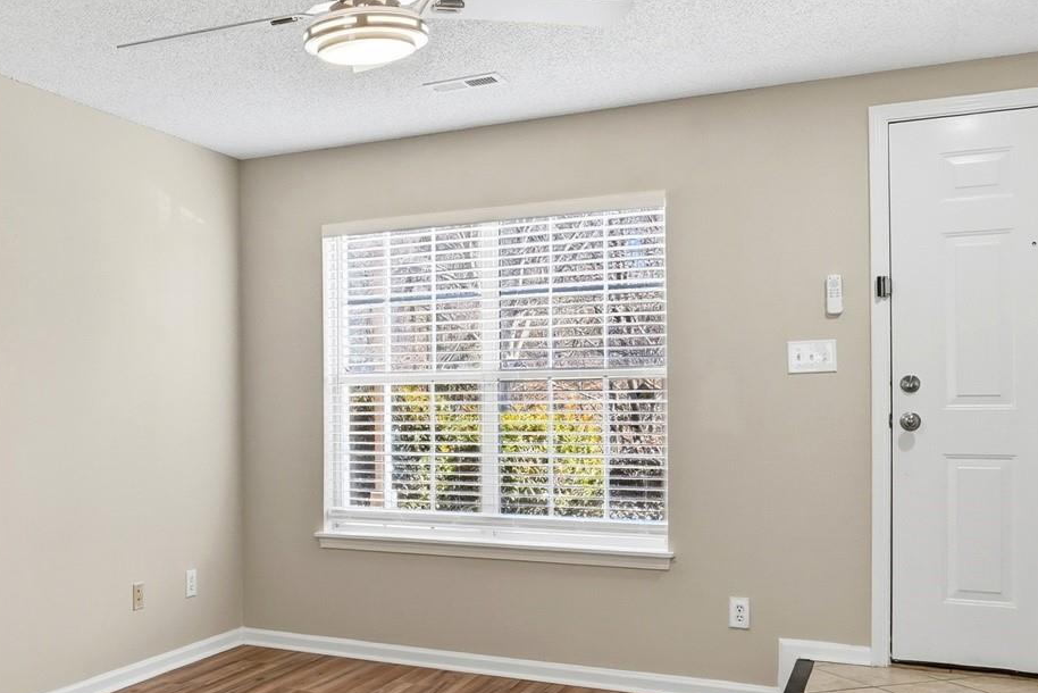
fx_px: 1009
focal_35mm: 35
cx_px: 246
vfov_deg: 37.9
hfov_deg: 51.8
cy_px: 374
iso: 800
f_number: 10
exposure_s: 1/500
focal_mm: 16
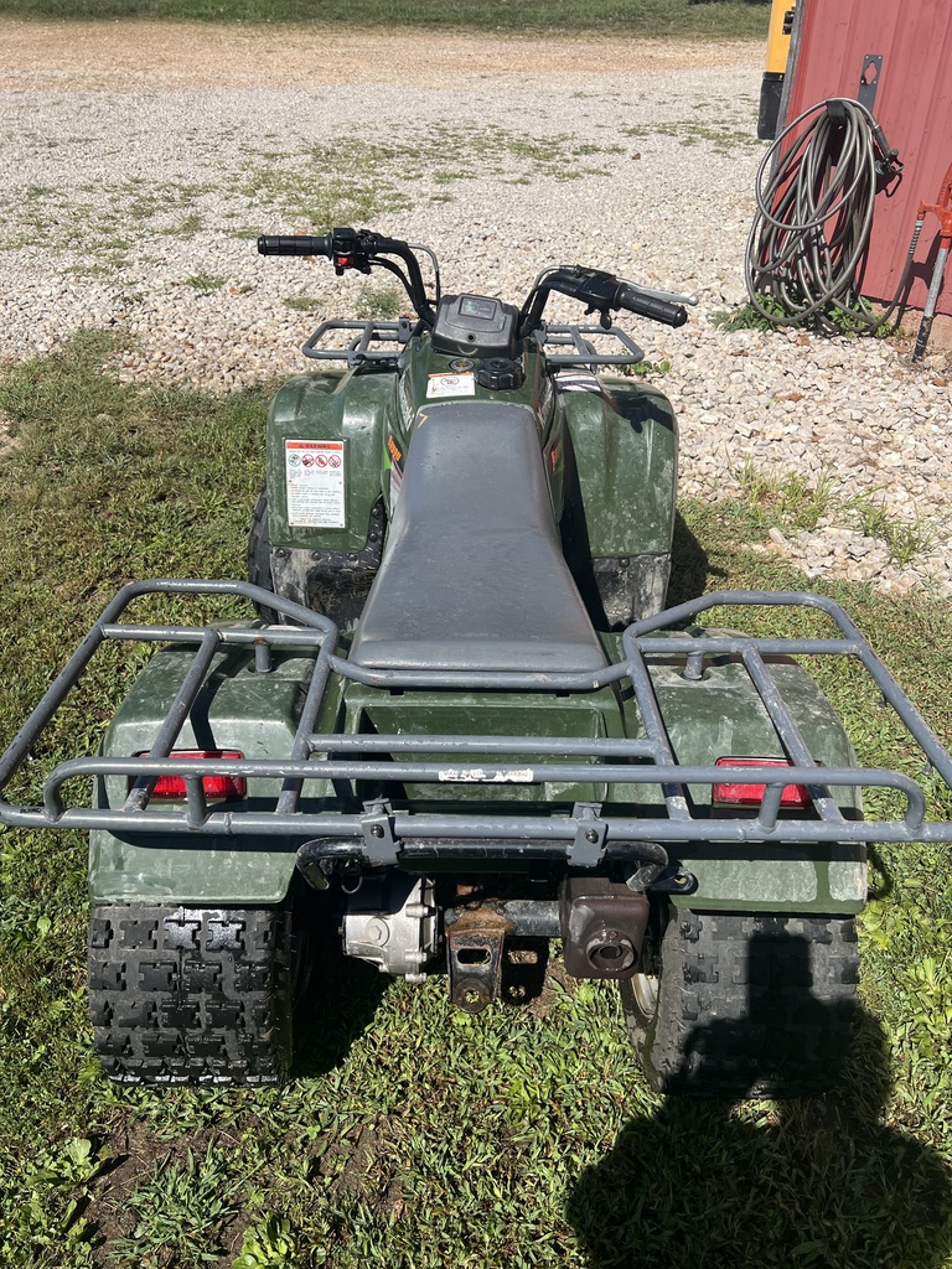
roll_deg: +1.3
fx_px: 953
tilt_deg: -33.6
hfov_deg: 53.1
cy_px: 634
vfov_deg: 67.3
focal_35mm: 26
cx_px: 476
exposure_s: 1/4274
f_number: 1.5
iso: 50
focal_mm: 5.7
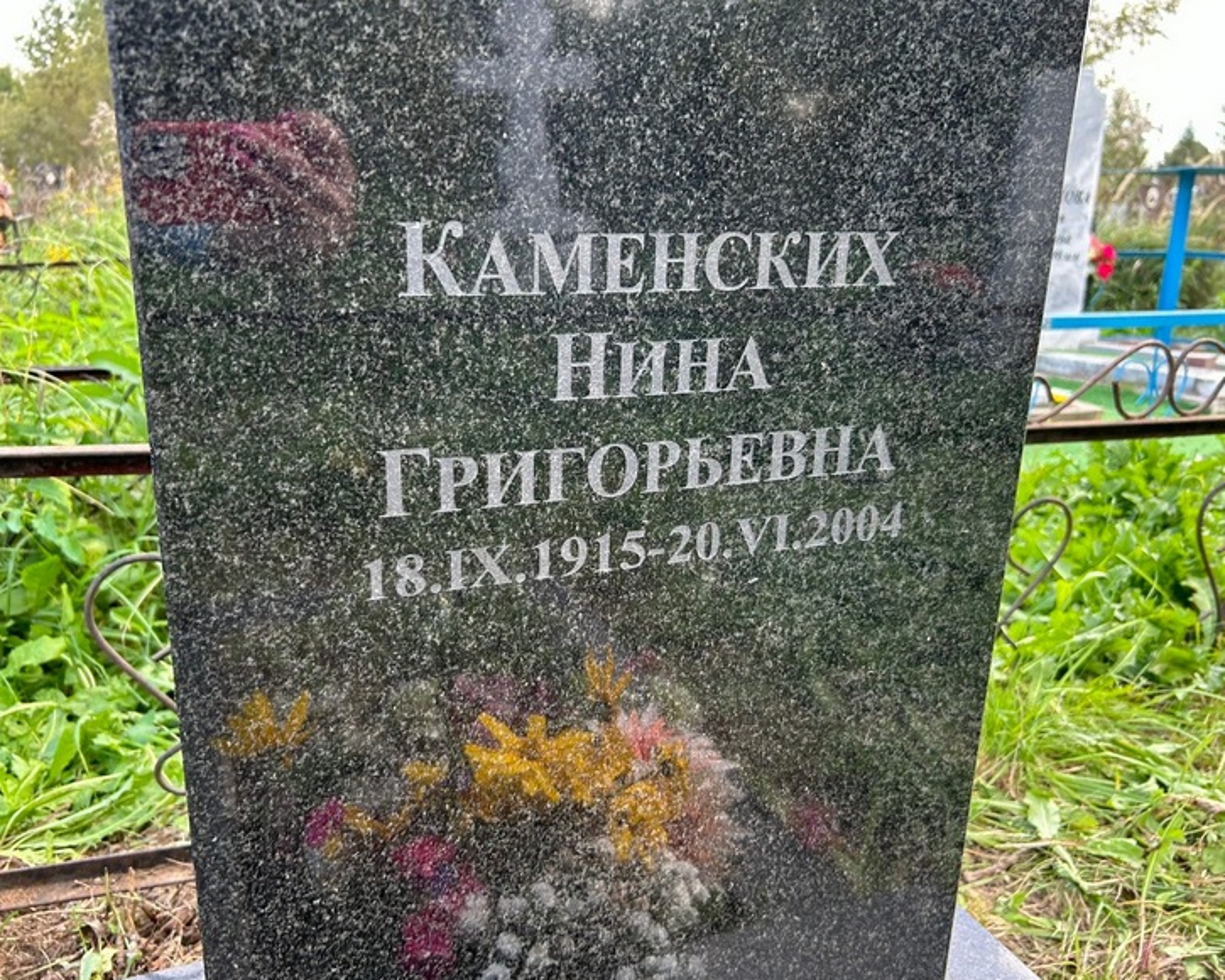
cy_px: 498
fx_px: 1015
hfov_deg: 62.2
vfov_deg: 51.5
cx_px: 593
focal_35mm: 28
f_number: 1.5
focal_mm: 5.7
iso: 40
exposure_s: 1/128
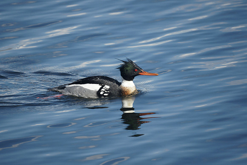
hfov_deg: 2.7
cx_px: 124
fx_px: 5147
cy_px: 82
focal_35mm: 750
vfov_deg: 1.8
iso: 250
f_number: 8
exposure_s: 1/640
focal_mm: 500
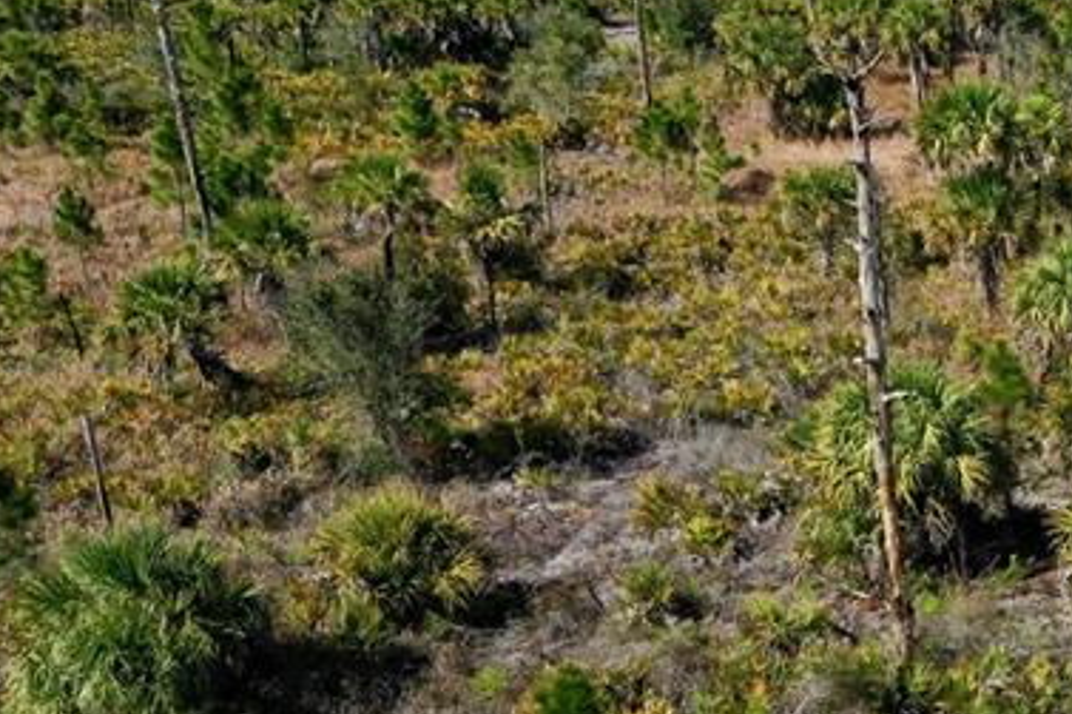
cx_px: 1334
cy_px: 478
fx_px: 2262
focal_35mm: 76
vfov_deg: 17.9
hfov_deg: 23.9
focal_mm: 10.26
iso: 100
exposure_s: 1/640
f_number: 6.3
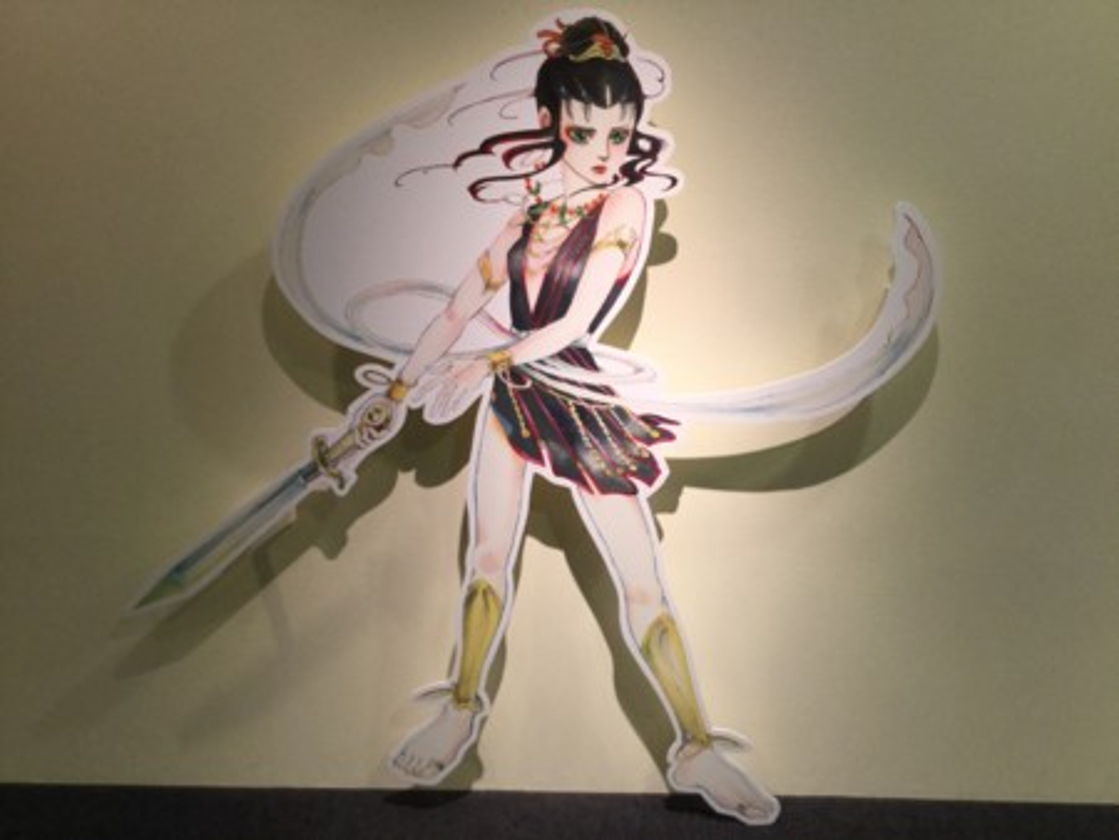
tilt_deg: -16.7
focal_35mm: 31
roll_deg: -2.1
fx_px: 1003
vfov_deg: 45.5
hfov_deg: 58.3
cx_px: 560
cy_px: 420
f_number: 2.4
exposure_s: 1/33
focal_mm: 3.3
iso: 80
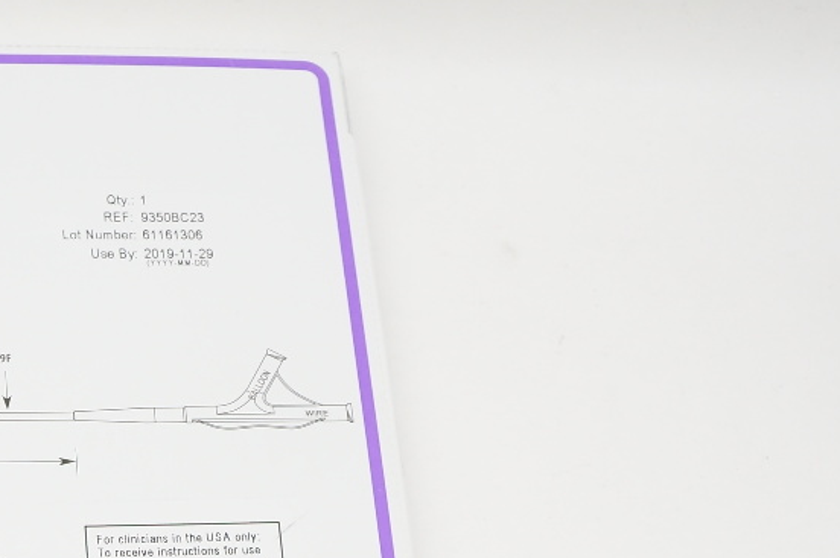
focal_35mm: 87
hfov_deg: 21.8
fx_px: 2028
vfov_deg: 14.8
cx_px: -140
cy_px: 790
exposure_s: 1/60
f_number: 6.3
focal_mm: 20
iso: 400
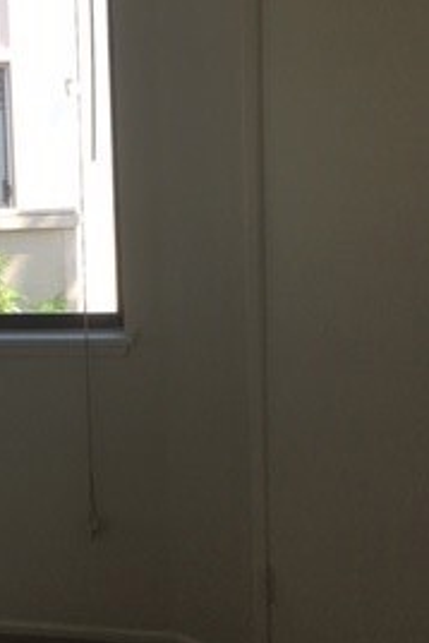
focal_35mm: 72
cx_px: -48
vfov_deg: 28.1
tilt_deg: -9.8
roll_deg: +1.2
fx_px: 1285
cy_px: 338
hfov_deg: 18.2
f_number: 2.2
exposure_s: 1/100
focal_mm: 4.15
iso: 25
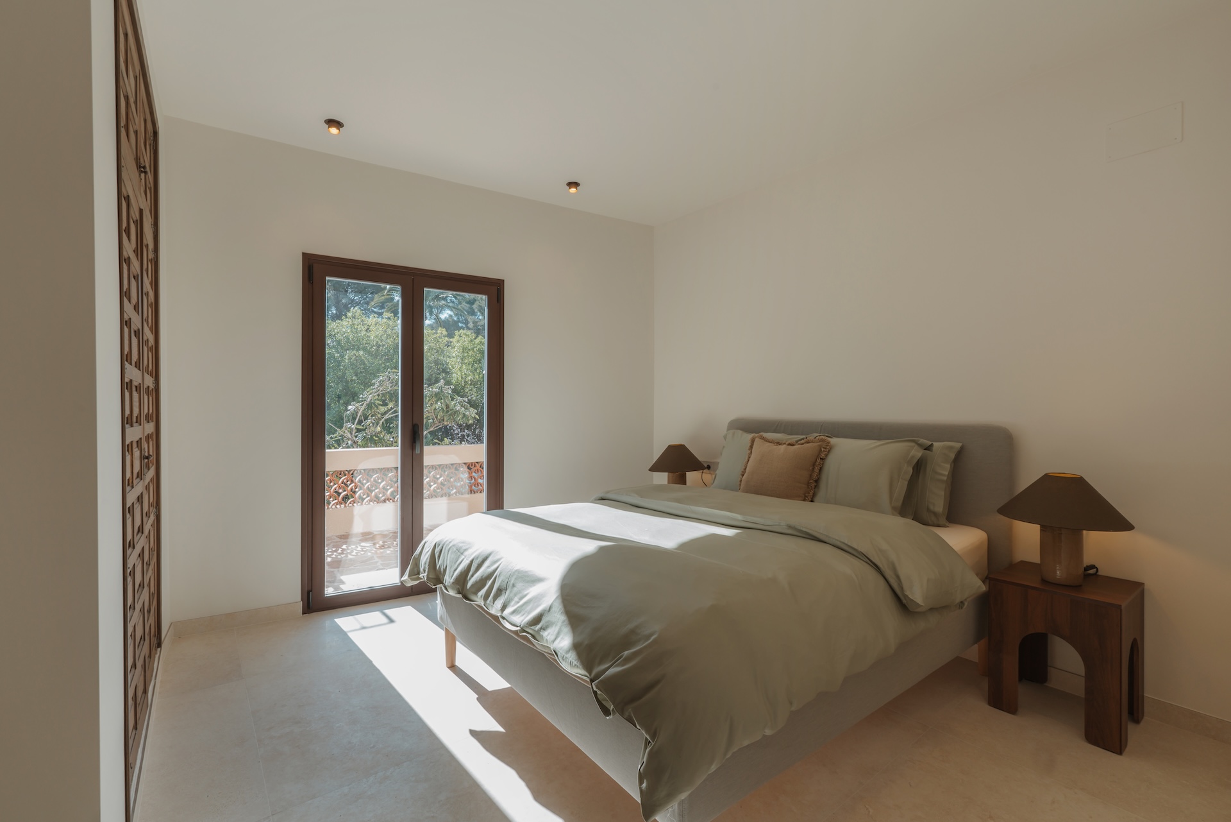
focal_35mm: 16
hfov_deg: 95.0
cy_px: 411
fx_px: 564
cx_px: 616
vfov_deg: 72.1
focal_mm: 16.5
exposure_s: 1/15
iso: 80
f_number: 14
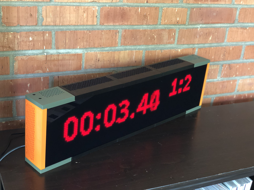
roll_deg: -5.0
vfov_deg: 28.0
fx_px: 382
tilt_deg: -22.1
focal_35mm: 52
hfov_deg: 36.8
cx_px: 127
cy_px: 95
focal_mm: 6
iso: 160
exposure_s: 1/12
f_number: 2.4
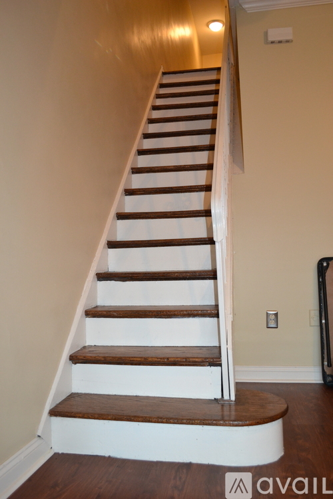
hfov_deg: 43.6
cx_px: 166
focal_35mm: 30
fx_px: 416
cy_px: 250
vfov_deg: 61.9
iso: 1600
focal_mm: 20
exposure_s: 1/60
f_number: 3.8
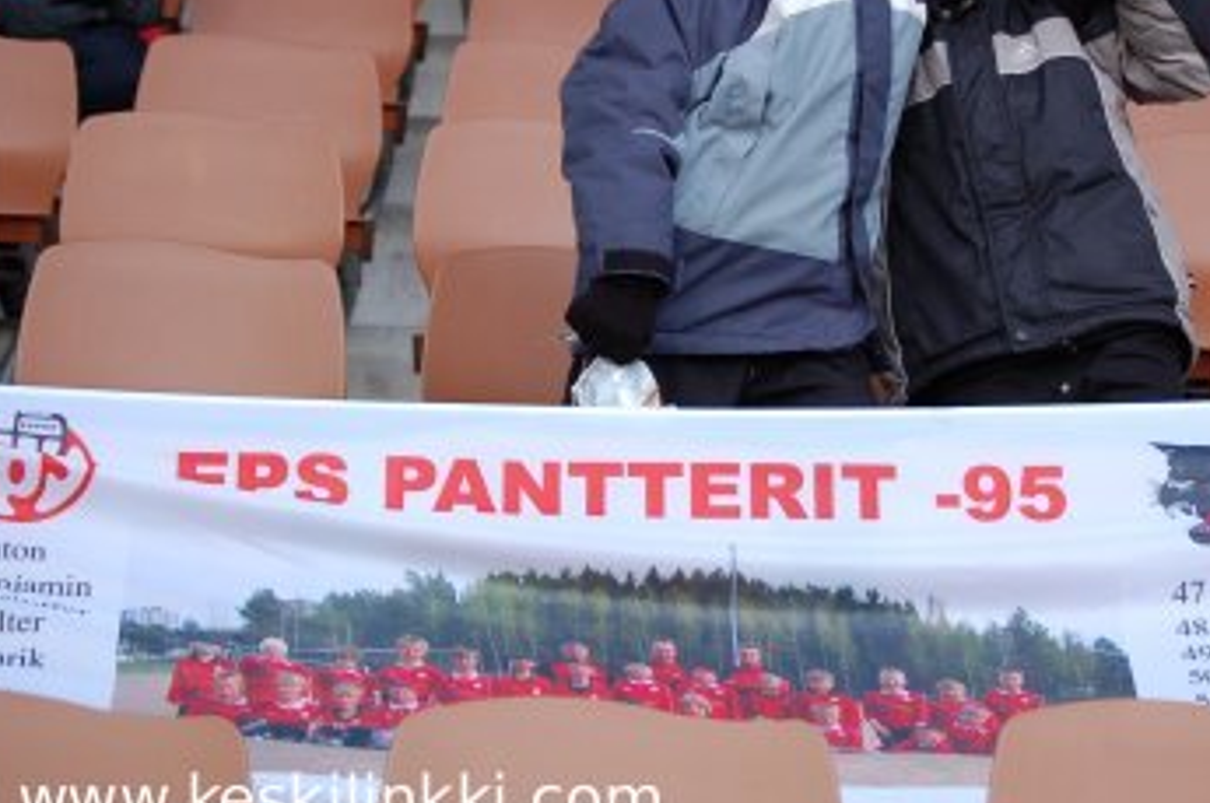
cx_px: 775
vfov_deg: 11.4
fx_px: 4018
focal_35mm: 120
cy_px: 263
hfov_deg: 17.1
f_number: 4
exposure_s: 1/400
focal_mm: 55
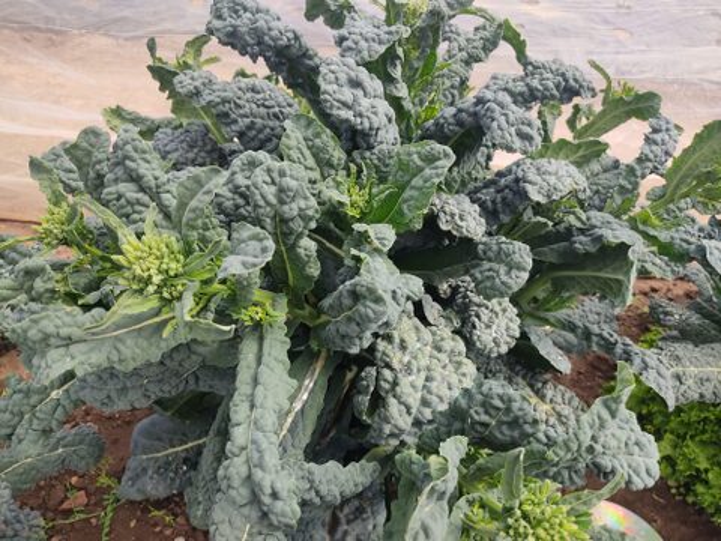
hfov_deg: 67.3
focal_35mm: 26
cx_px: 360
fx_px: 542
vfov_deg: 53.1
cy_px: 270
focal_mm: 4.74
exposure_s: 1/341
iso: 100
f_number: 1.79
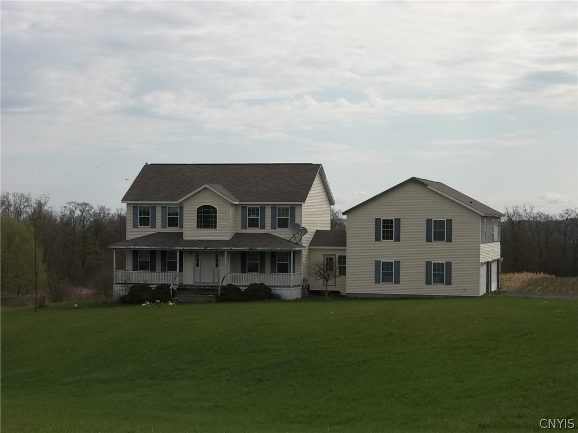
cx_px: 289
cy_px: 216
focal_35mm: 86
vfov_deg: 17.2
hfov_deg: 22.8
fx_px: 1436
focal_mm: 15.4
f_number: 10.7
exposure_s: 1/250
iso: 80
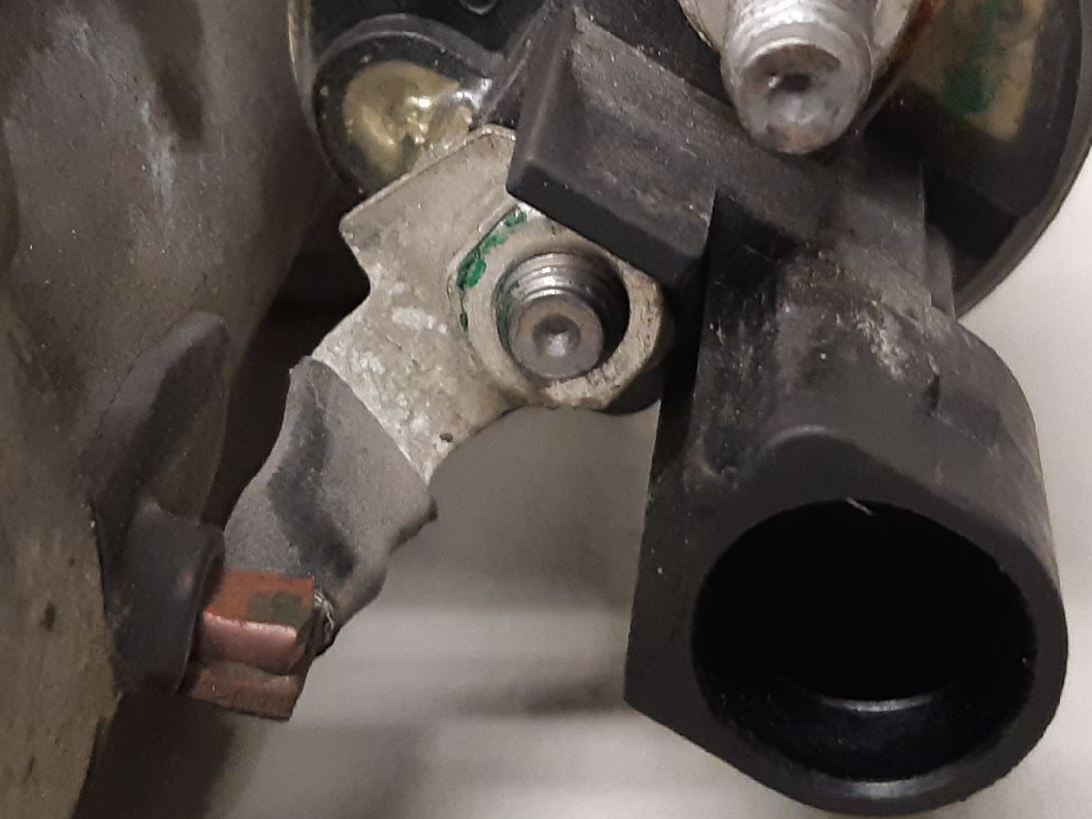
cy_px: 266
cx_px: 590
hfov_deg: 39.6
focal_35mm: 48
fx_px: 1514
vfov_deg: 30.0
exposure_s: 1/33
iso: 250
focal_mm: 3.93
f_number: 1.7
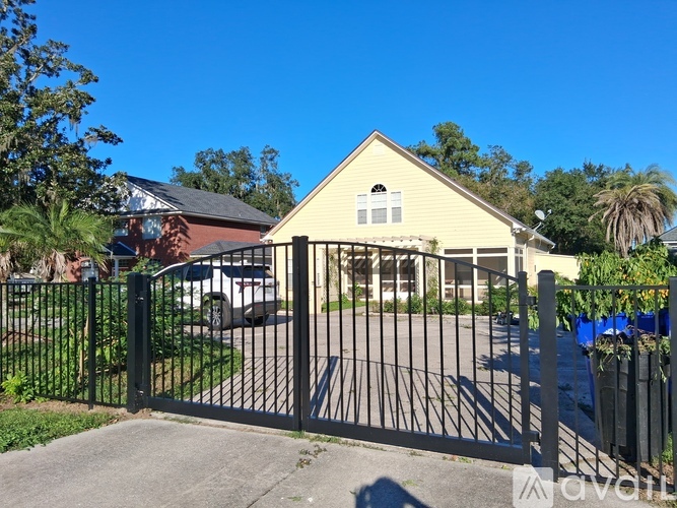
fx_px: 508
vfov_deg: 53.0
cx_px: 338
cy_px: 254
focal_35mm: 26
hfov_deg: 67.3
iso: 25
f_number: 1.8
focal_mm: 3.98
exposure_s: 1/981
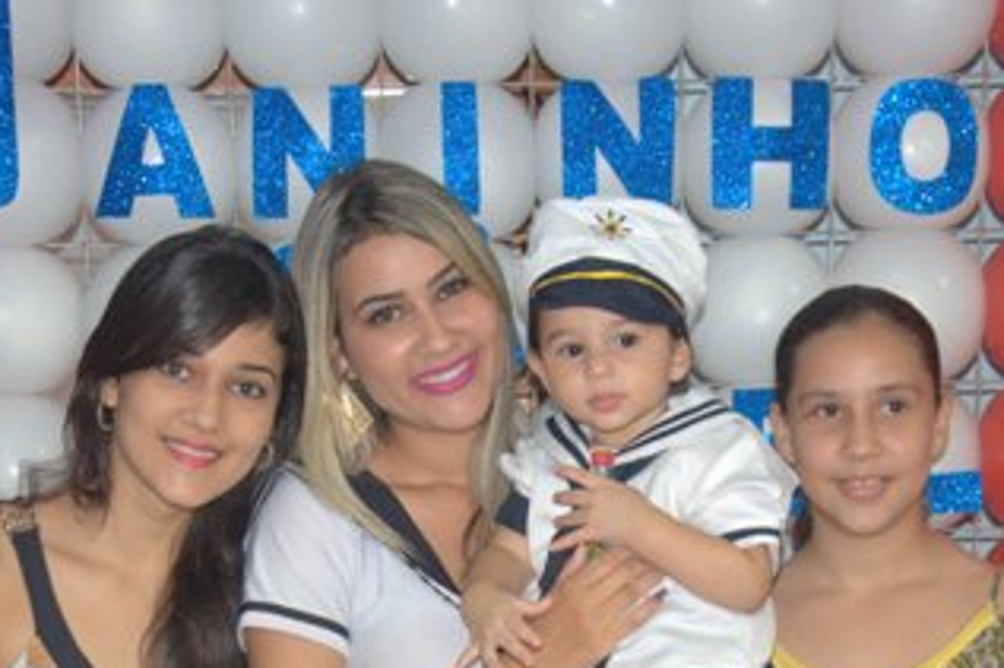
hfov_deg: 19.8
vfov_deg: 13.1
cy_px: 668
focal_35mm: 103
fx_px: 2871
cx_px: 526
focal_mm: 34
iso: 800
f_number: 4.2
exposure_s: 1/60
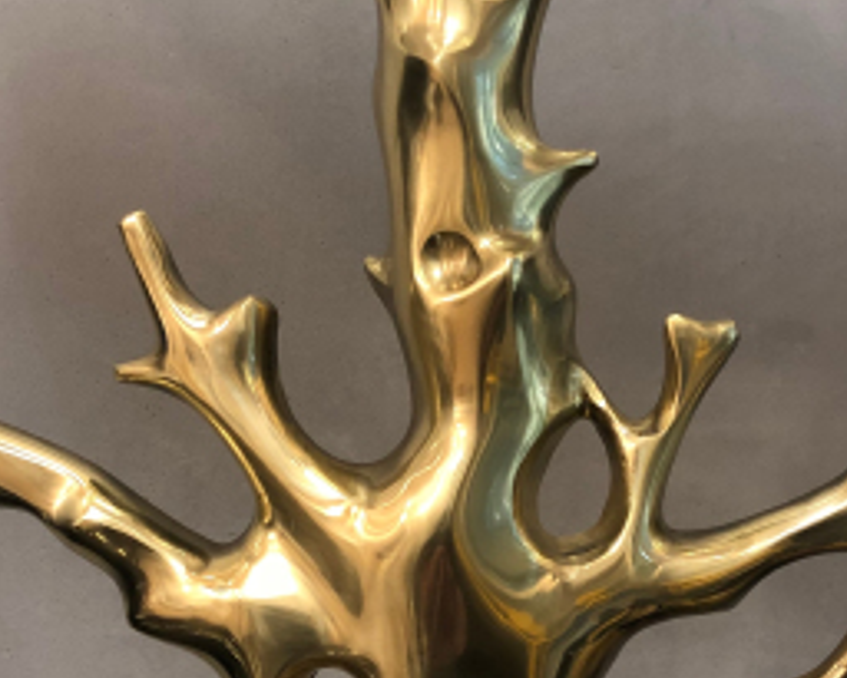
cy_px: 579
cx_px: 443
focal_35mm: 64
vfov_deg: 23.4
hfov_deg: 29.6
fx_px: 1605
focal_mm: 4
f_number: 1.8
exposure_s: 1/17
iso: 40
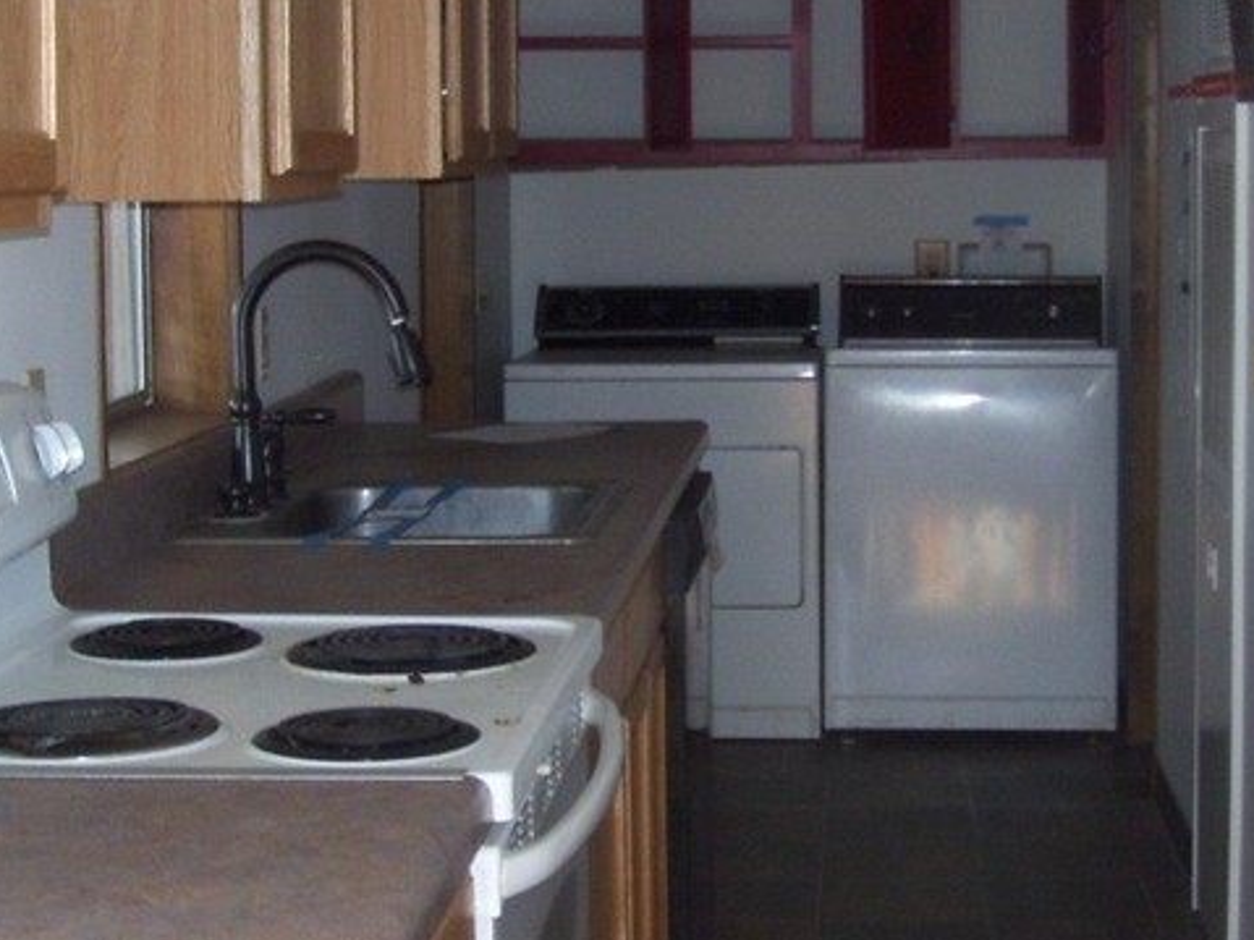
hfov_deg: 25.3
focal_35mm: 77
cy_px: 372
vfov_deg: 19.1
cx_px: 738
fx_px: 2789
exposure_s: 1/60
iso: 100
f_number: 2.7
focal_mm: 6
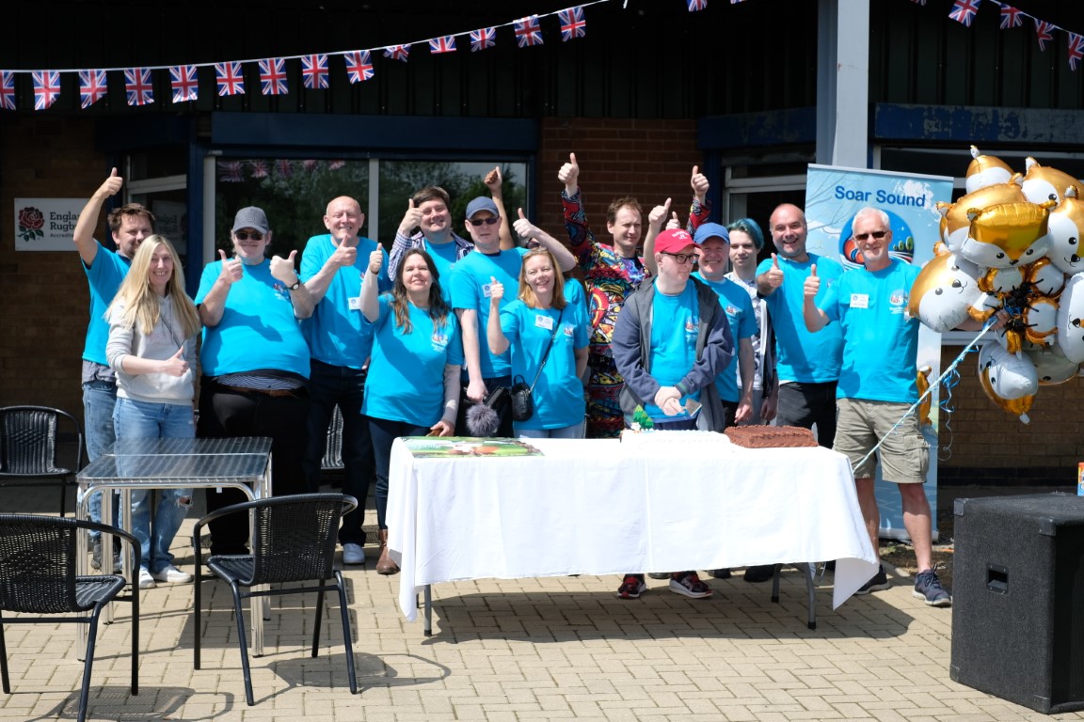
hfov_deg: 37.5
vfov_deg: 25.5
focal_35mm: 53
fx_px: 1596
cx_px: 542
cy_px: 361
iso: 200
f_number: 5.6
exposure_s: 1/850
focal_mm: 35
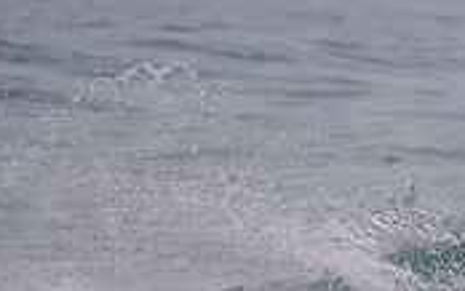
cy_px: 348
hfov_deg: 1.0
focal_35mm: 2088
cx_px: 613
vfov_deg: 0.6
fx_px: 26478
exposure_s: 1/800
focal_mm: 500
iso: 450
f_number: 5.6
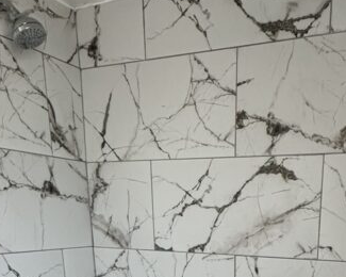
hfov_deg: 42.0
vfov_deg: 29.3
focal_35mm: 43
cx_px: 246
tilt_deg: -16.6
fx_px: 440
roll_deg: -2.2
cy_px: 344
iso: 250
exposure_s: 1/99
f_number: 2.2
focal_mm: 2.22
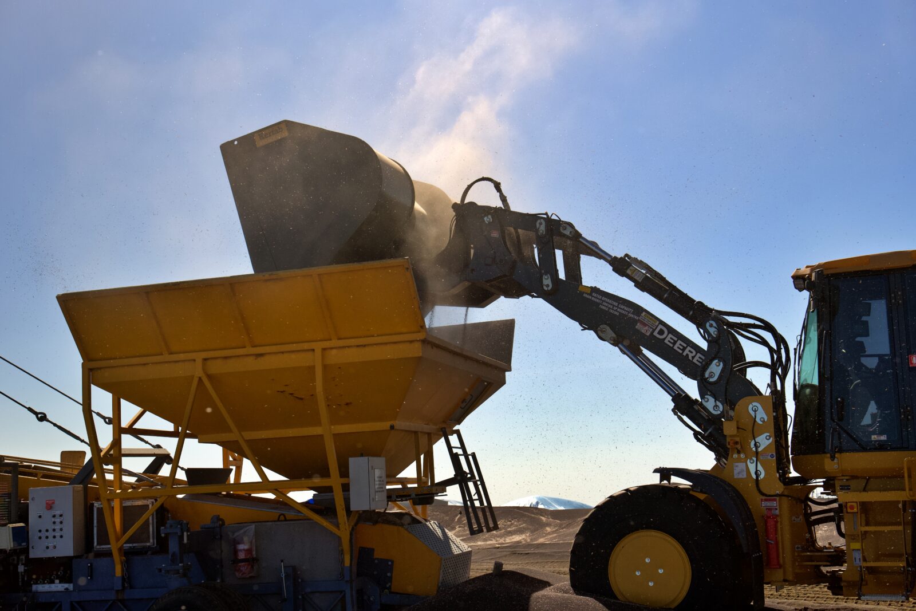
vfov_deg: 27.0
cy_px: 306
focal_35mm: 50
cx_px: 458
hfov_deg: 39.6
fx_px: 1272
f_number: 5
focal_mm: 50
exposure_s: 1/640
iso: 640
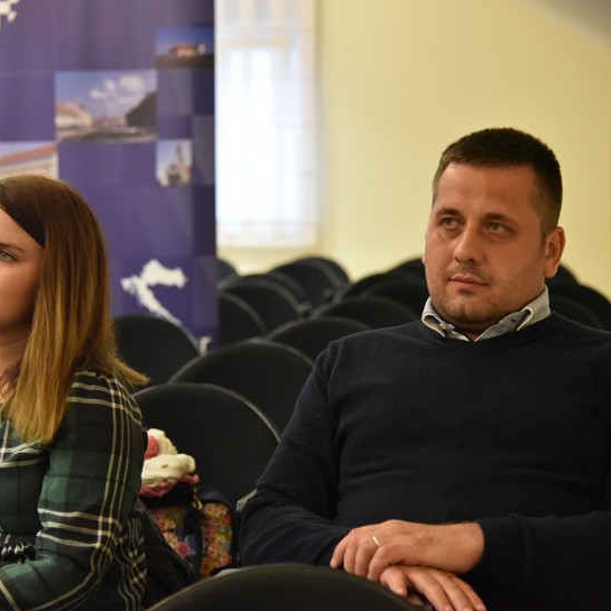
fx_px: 1917
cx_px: 233
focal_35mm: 96
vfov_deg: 18.1
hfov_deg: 18.1
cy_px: 306
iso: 8000
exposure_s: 1/200
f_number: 4
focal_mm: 75
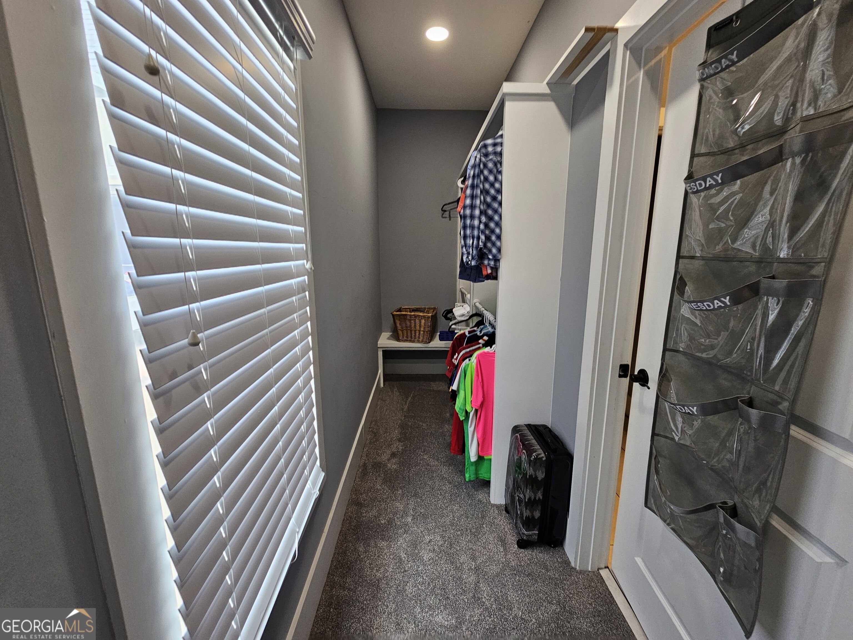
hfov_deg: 106.2
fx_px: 320
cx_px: 426
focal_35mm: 13
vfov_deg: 89.9
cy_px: 320
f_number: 2.2
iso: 125
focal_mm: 2.2
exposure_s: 1/77
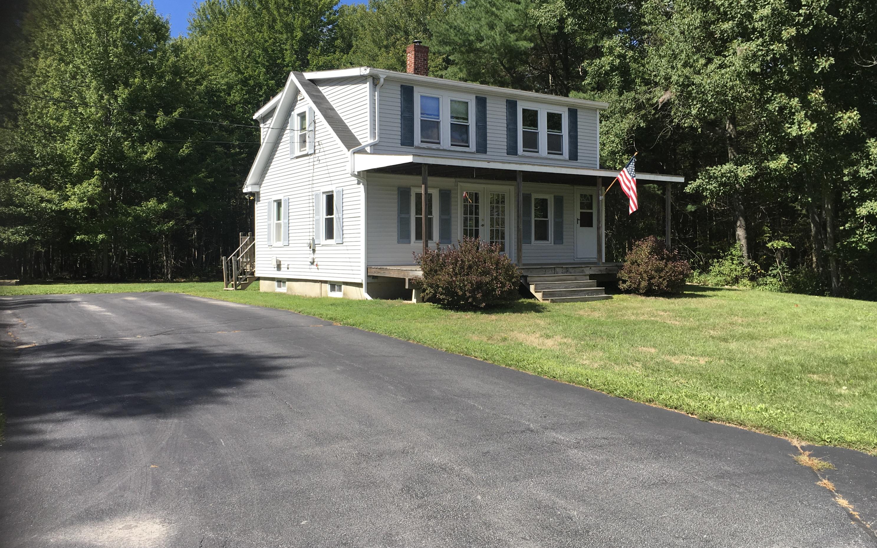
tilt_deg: +0.9
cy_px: 251
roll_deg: +1.2
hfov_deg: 61.2
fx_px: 741
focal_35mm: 31
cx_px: 437
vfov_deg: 40.6
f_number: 2.2
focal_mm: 4.15
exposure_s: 1/986
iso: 25
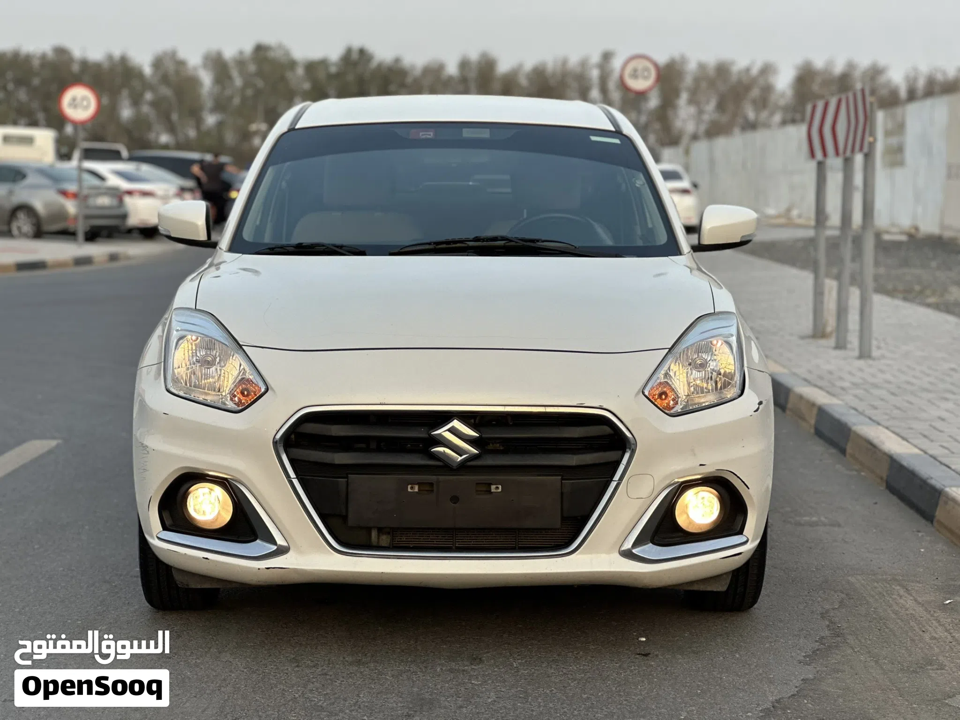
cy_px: 360
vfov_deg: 19.1
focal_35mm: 77
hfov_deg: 25.3
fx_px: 2135
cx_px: 480
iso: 50
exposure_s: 1/121
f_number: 2.8
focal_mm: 9
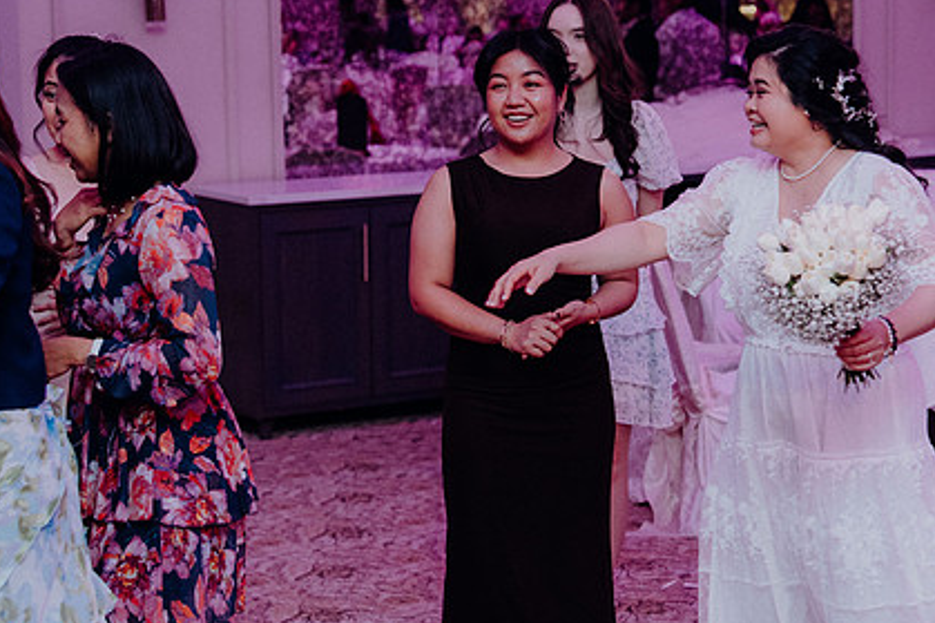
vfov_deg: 14.1
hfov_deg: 21.0
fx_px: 2518
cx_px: 475
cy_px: 303
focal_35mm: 97
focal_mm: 70
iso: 3200
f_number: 3.5
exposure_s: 1/160
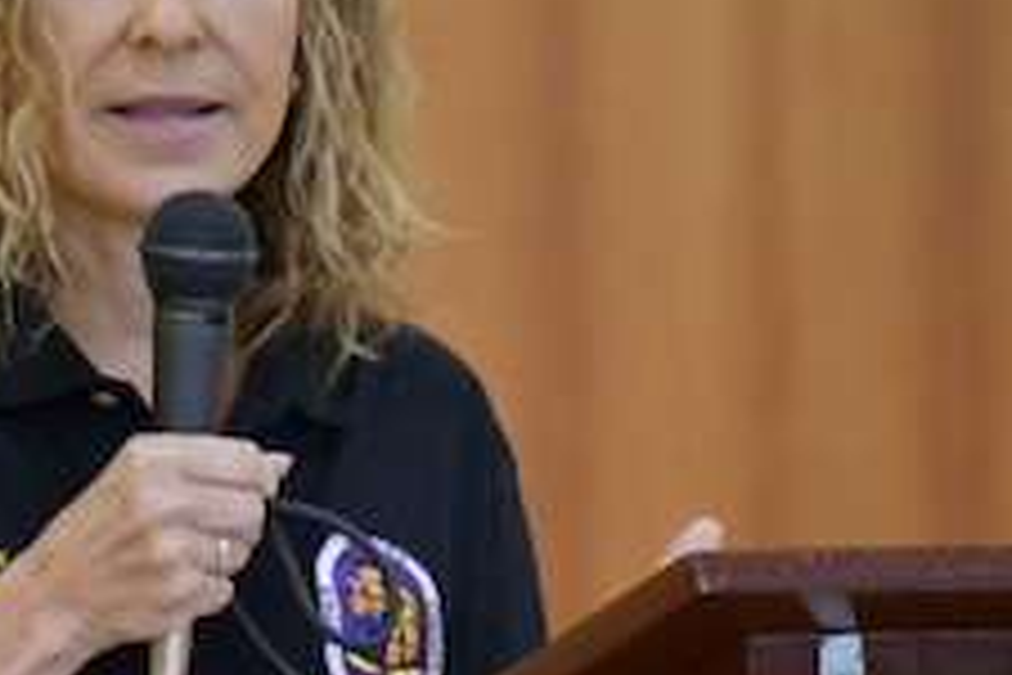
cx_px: 207
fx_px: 28137
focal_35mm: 1001
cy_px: 281
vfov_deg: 1.4
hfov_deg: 2.1
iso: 7200
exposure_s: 1/250
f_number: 6.3
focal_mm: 300
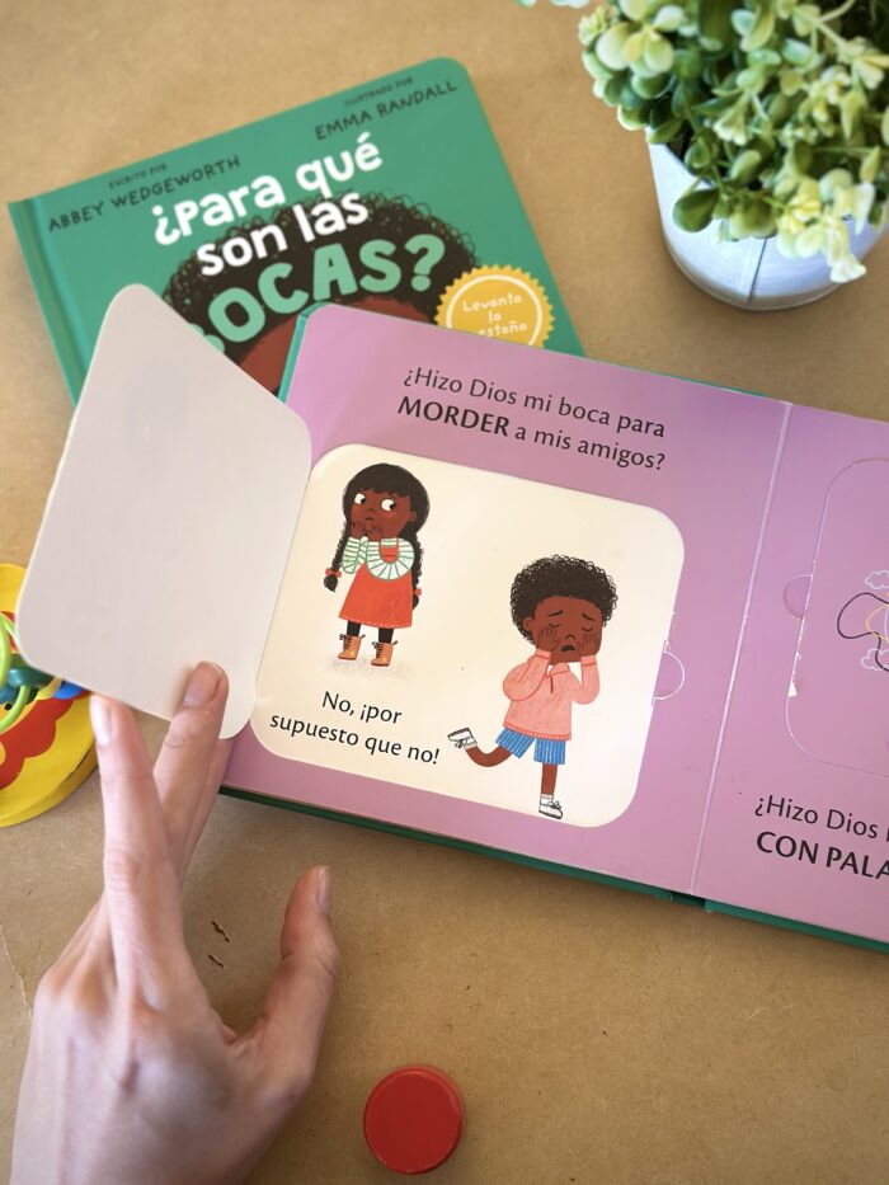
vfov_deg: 39.7
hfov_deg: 30.3
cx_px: 444
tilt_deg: -74.2
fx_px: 1643
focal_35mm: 48
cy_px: 592
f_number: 1.78
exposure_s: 1/33
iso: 250
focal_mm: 6.86
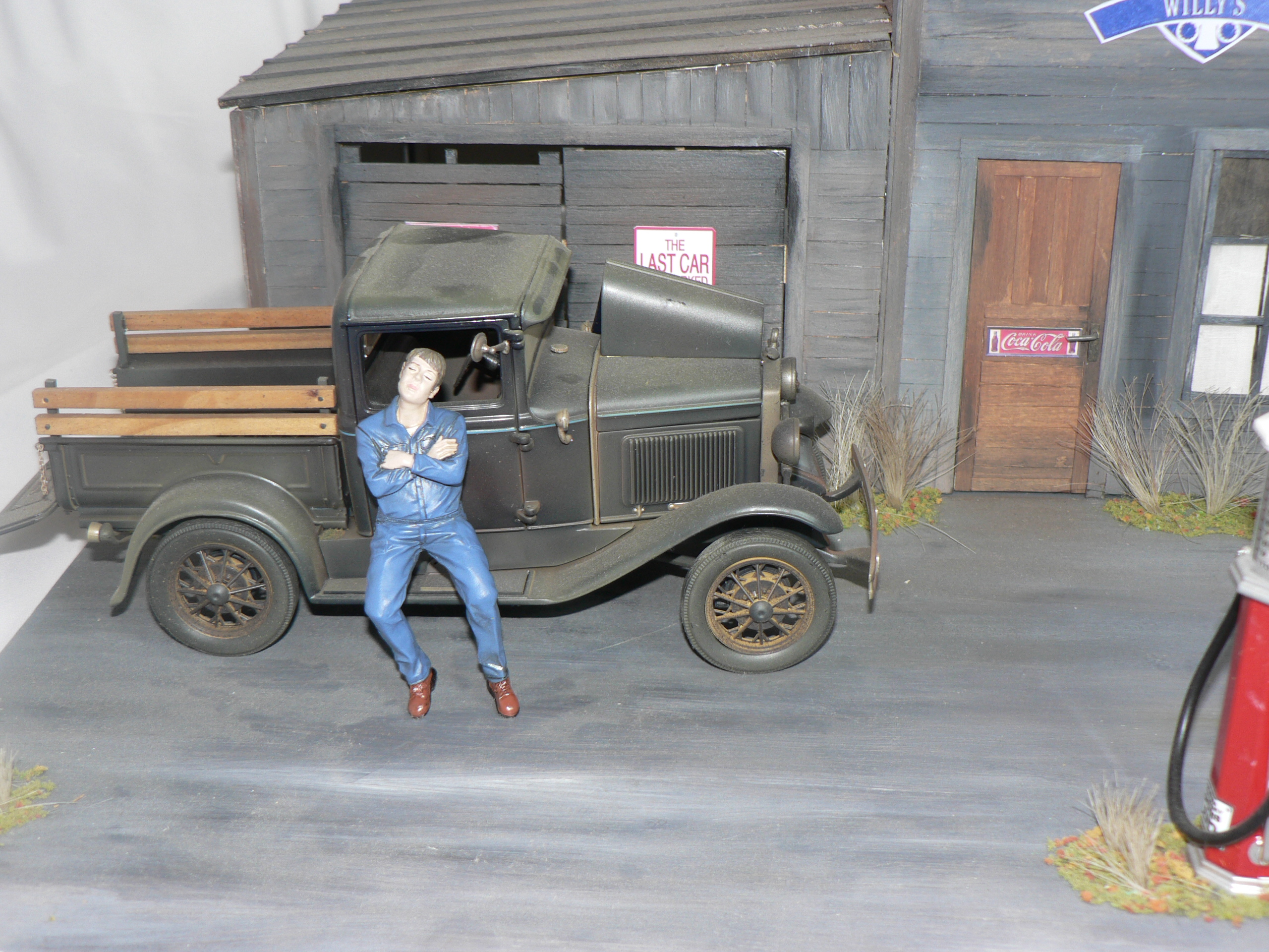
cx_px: 634
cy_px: 476
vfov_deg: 29.7
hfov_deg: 38.9
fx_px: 1796
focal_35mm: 49
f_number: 2.8
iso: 80
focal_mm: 8.2
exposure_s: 1/60
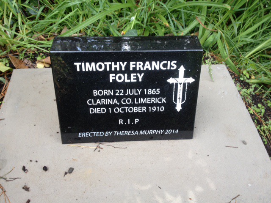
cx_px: 136
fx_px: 274
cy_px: 102
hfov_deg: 52.6
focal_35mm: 35
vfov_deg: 40.7
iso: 50
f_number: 2.4
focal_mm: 4.28
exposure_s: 1/120
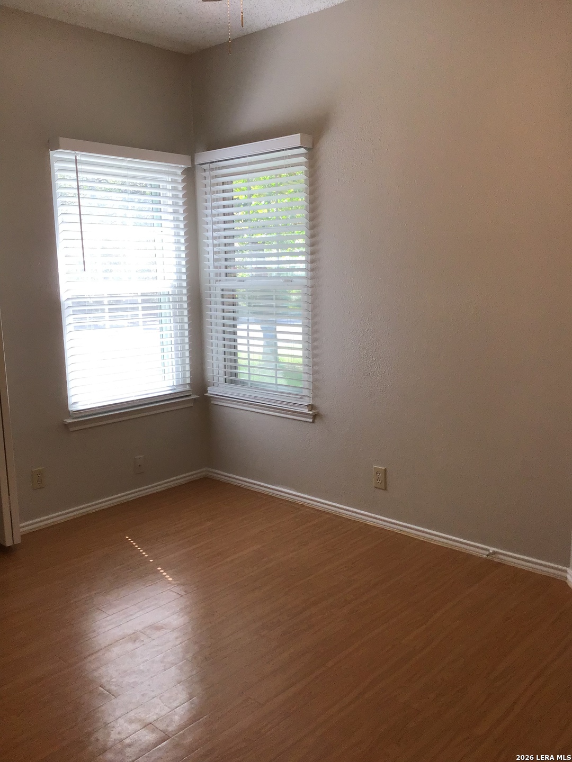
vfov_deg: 58.4
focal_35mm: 31
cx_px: 286
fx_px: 683
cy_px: 381
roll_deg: +2.4
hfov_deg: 45.4
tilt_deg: -9.9
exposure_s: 1/120
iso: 50
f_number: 2.4
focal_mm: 3.3
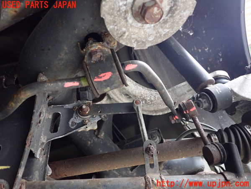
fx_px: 218
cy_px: 94
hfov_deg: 60.0
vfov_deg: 46.8
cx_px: 126
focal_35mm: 30
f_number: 2.3
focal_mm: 5.4
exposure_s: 1/20
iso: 800
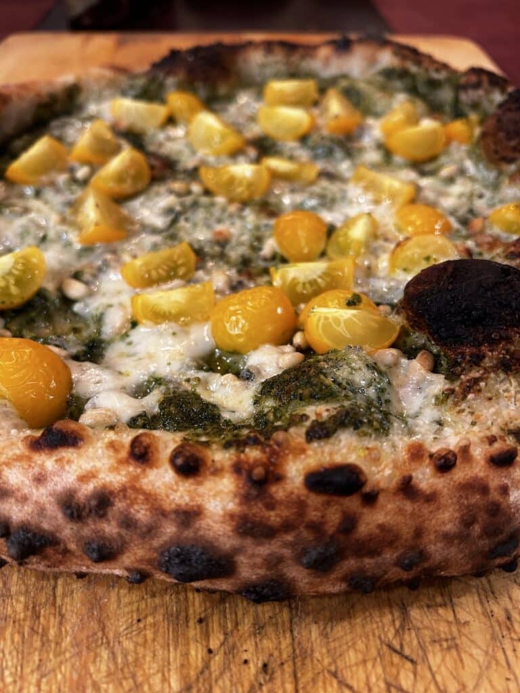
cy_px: 346
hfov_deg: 53.1
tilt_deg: -47.9
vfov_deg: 67.3
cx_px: 260
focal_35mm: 26
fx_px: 521
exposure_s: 1/60
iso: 250
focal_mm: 5.7
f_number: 1.5
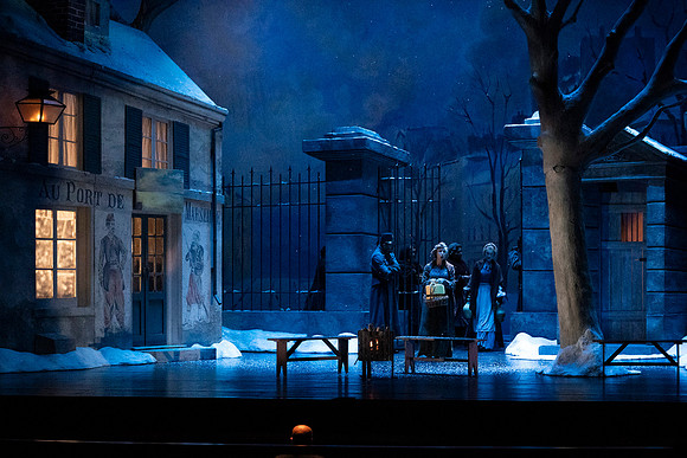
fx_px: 1775
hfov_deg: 21.9
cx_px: 344
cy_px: 229
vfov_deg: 14.7
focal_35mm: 93
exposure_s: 1/320
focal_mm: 93
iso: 25600
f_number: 10
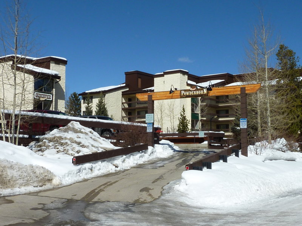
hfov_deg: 39.7
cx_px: 151
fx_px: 419
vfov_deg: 30.3
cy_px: 113
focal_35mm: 48
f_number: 5.6
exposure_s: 1/800
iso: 80
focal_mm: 4.4
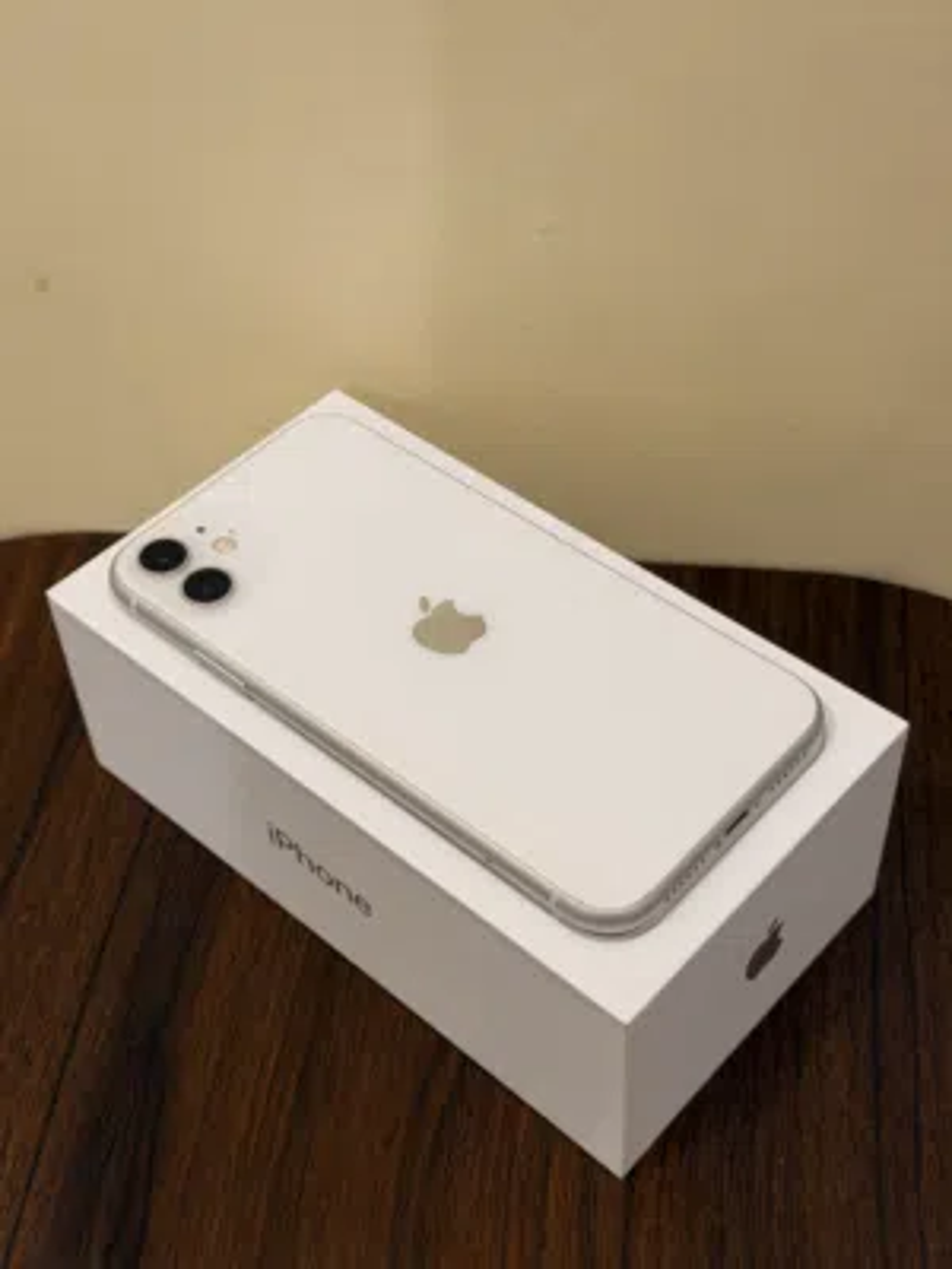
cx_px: 476
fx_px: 1760
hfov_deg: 30.3
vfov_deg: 39.7
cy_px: 634
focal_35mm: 48
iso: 64
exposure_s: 1/50
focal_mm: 6.76
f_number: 1.78
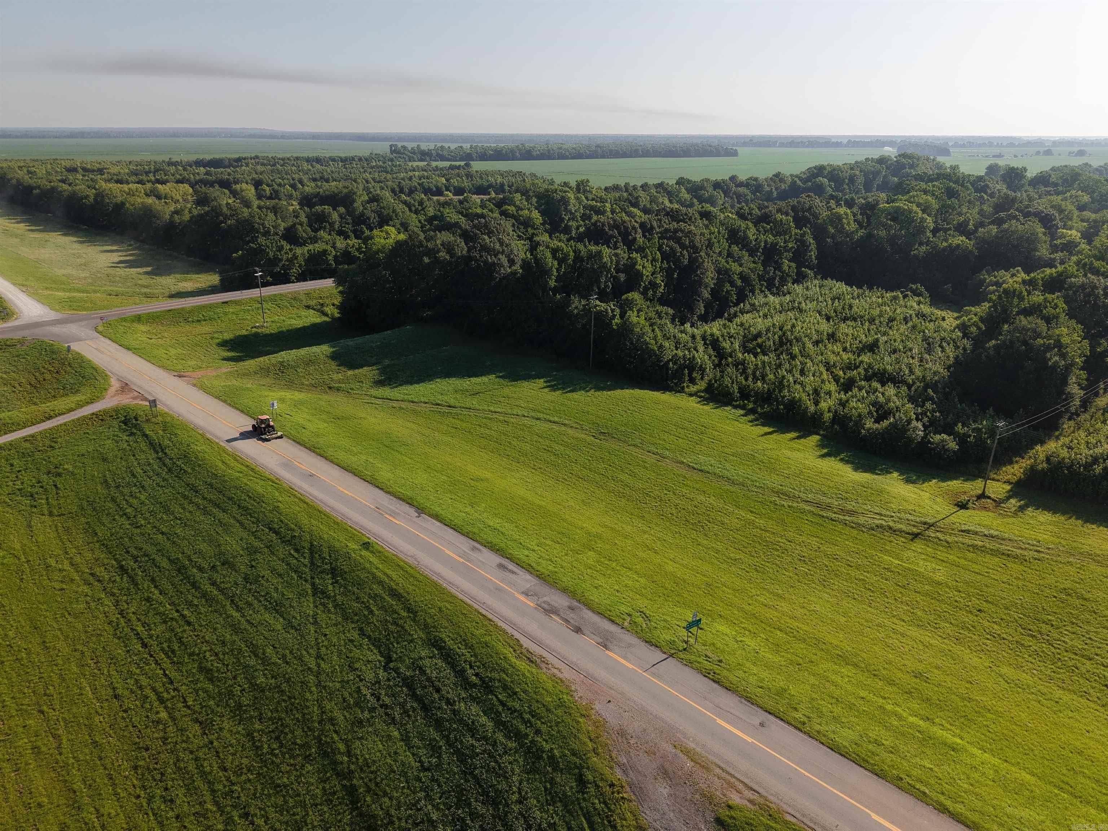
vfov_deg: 56.8
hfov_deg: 71.6
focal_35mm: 24
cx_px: 554
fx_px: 768
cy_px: 416
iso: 240
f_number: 1.8
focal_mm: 8.67
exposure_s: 1/180
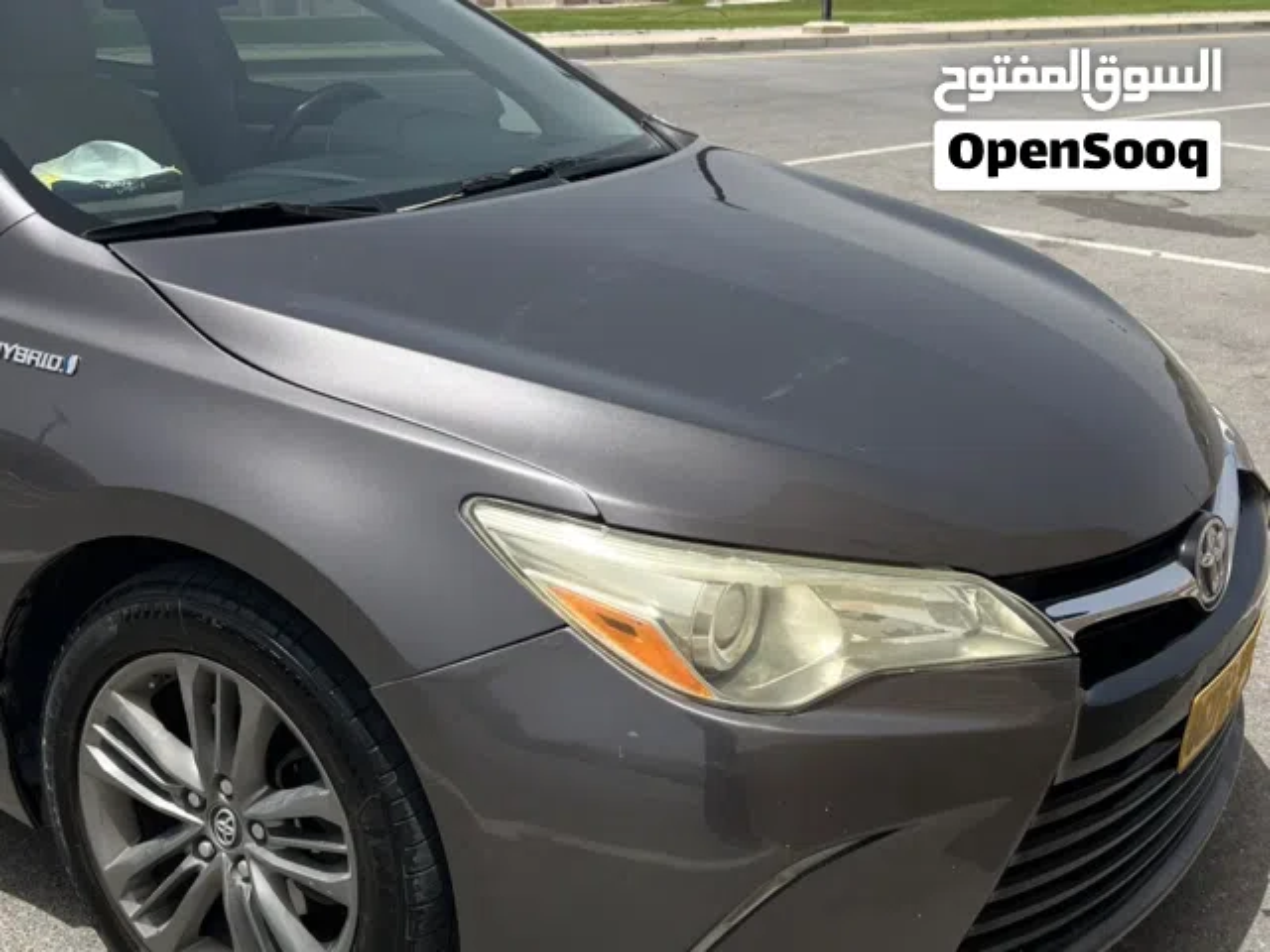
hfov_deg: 67.3
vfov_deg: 53.1
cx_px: 635
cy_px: 476
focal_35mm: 26
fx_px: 954
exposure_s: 1/5319
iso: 50
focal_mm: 5.7
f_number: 1.5
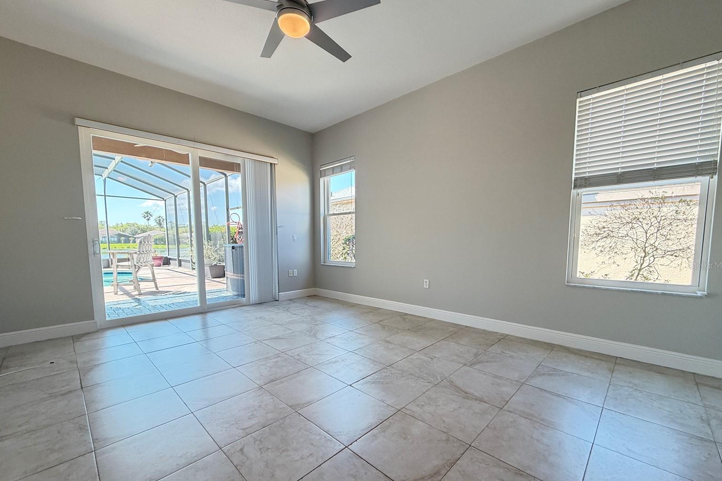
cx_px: 361
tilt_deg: -5.1
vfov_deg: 77.1
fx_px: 301
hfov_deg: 100.4
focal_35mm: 15
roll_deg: +0.1
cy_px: 265
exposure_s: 1/60
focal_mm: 2.22
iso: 160
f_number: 2.2
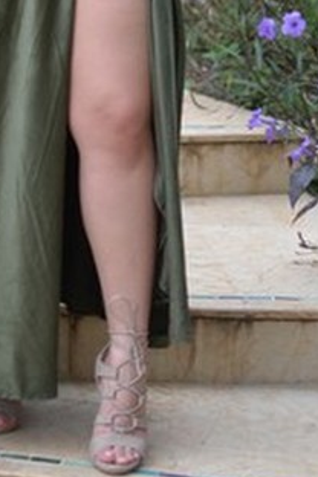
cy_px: -73
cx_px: 50
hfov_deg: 9.0
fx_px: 2006
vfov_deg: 13.2
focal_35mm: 151
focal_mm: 35
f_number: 1.8
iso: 200
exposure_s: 1/1600
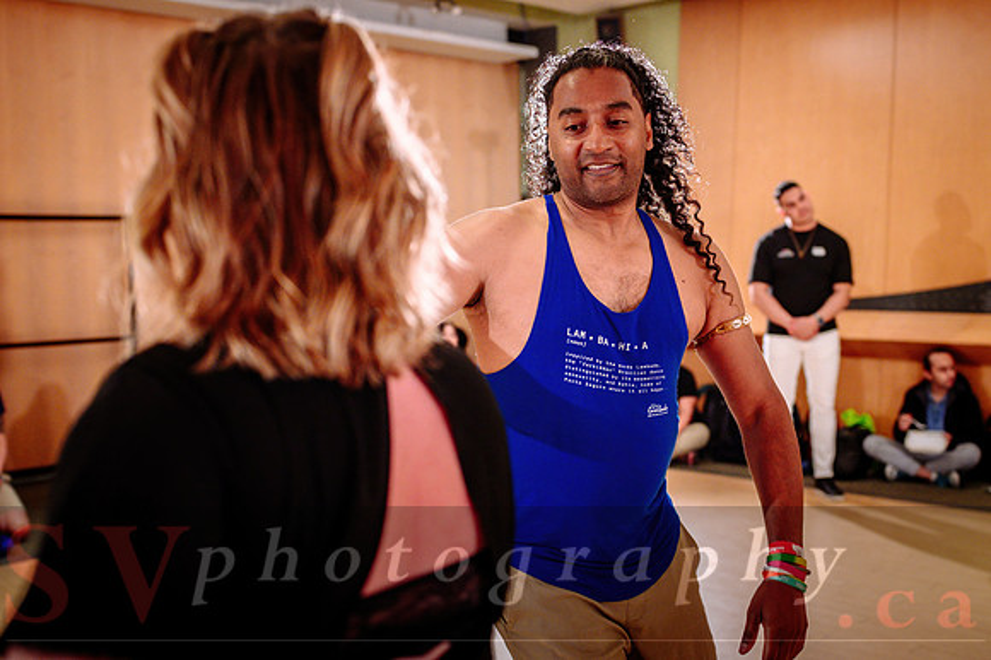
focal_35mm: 42
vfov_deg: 31.9
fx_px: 1155
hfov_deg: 46.4
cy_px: 330
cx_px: 496
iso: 1250
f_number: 2
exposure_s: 1/250
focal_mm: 28
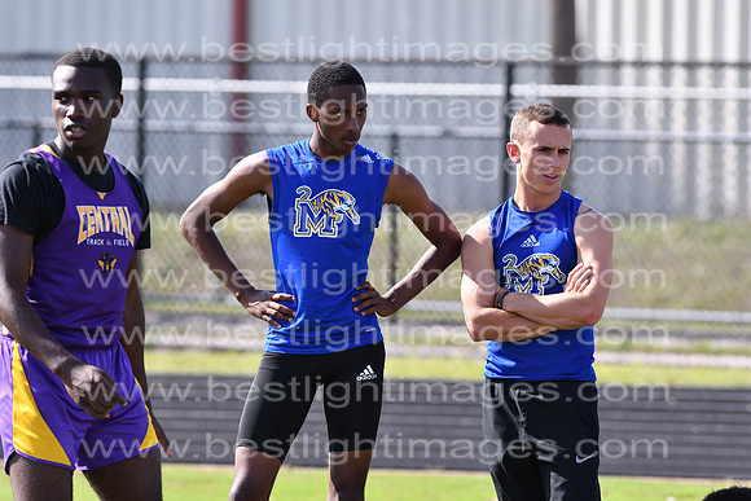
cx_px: 376
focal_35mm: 450
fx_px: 9389
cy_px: 250
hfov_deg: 4.6
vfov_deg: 3.1
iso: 400
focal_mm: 300
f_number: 5.6
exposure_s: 1/1250
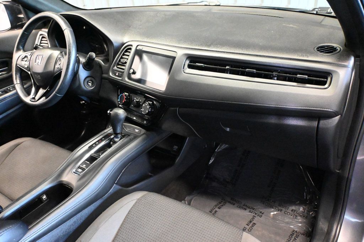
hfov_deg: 60.7
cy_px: 121
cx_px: 182
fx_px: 311
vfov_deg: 42.6
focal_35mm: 31
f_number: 3.8
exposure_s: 1/30
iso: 12800
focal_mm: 20.5
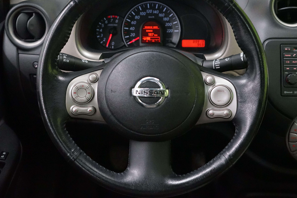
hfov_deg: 42.7
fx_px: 379
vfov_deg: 29.2
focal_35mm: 46
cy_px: 77
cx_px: 145
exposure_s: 1/80
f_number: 4
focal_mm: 36
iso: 6400
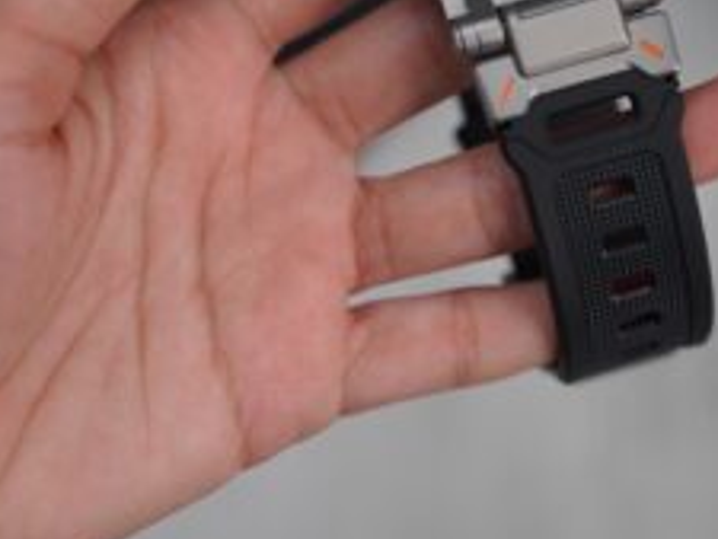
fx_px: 1847
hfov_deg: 22.0
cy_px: 164
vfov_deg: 16.6
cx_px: 405
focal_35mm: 89
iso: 1000
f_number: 4
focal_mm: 52
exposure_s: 1/160
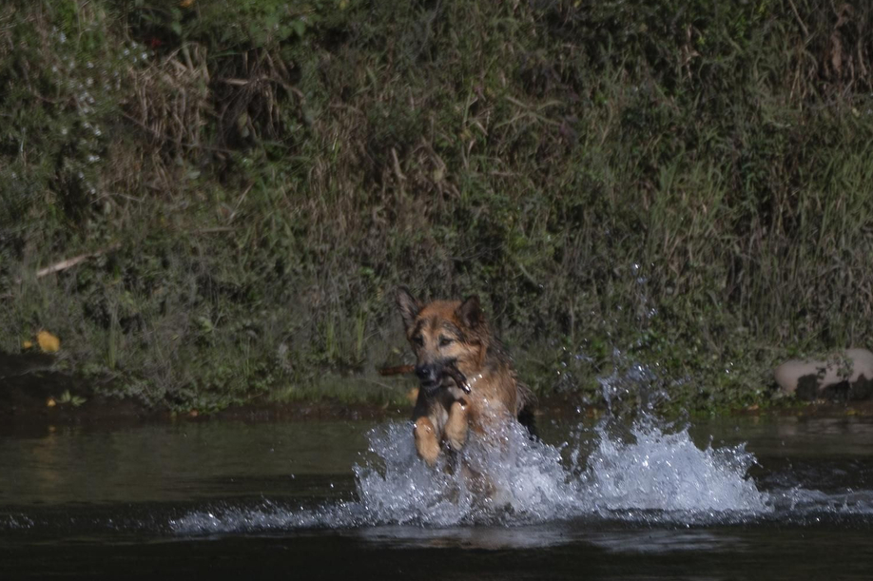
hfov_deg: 1.4
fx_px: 36499
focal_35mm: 1506
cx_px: 356
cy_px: 347
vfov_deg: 0.9
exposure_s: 1/2000
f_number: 5.6
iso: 200
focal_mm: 500
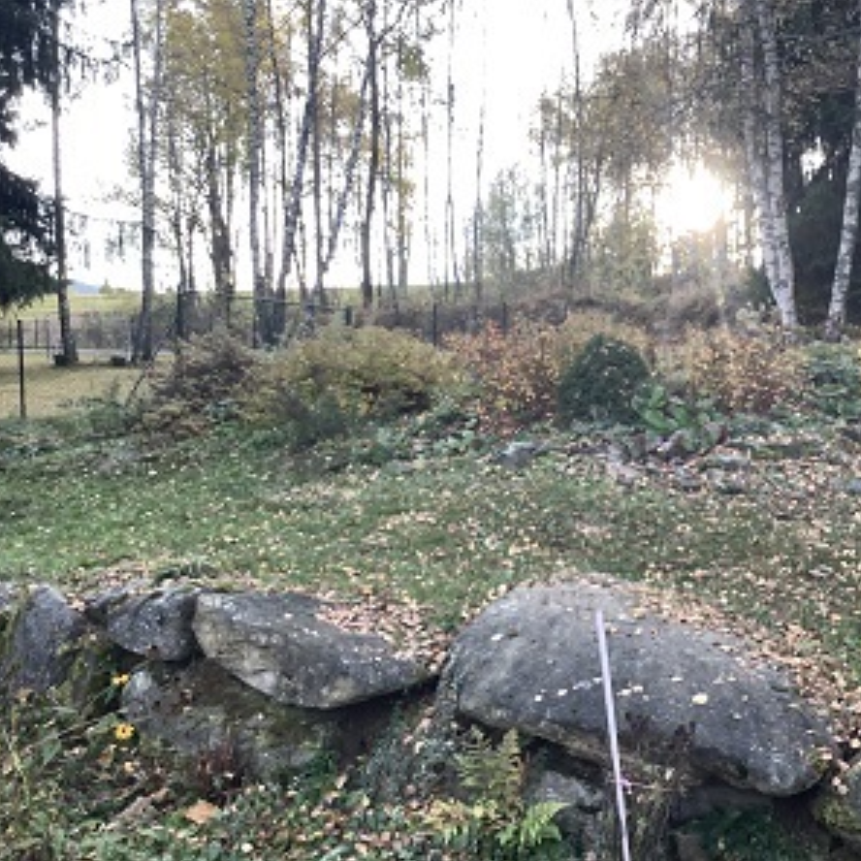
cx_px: 541
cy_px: 430
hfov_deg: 44.5
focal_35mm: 37
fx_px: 1041
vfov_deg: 44.9
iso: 40
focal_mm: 3.3
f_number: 2.4
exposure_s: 1/120
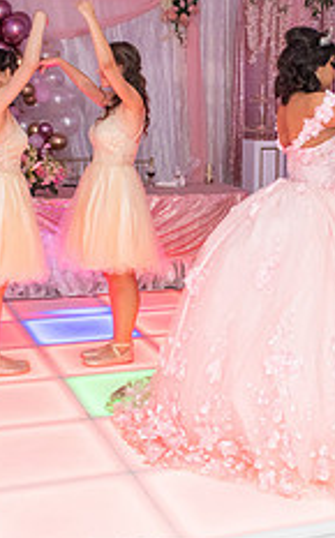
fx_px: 894
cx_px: 229
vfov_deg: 33.4
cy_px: 221
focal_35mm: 61
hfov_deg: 21.1
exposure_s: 1/160
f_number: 4
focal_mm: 24
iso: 1250
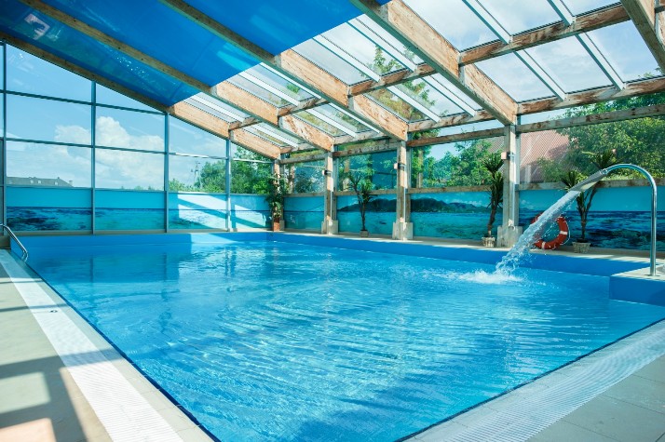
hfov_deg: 73.8
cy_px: 221
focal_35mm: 24
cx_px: 332
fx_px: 443
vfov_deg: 53.1
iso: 200
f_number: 5.6
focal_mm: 24
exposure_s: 1/250
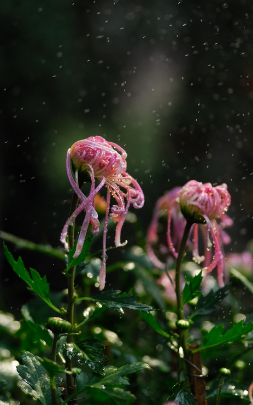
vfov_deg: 15.0
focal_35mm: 139
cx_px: 123
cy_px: 202
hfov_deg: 9.4
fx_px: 1532
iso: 200
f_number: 3.2
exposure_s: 1/1600
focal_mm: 90
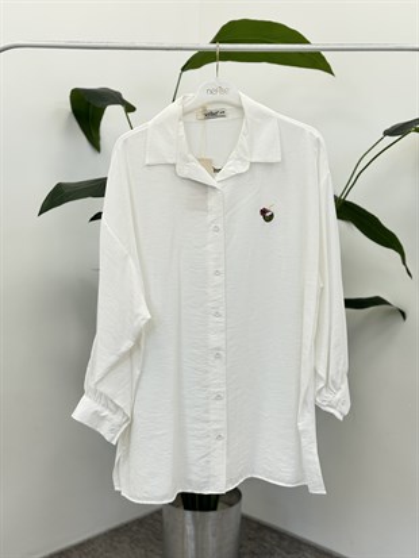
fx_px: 774
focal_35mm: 48
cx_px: 210
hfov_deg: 30.3
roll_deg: -1.1
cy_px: 279
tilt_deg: -7.1
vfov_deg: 39.6
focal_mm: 6.76
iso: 50
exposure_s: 1/142
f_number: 1.78
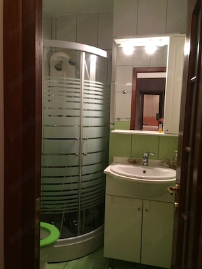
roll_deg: -0.4
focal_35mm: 29
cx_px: 101
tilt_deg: -5.8
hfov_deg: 48.2
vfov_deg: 61.7
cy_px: 134
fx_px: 226
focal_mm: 4.15
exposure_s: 1/33
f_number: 2.2
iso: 160
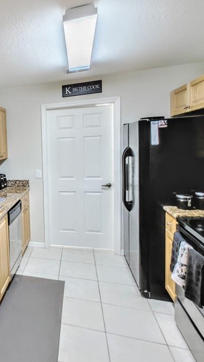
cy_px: 169
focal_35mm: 25
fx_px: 241
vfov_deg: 74.0
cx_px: -30
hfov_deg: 37.1
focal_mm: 1.78
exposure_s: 1/40
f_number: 1.9
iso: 100
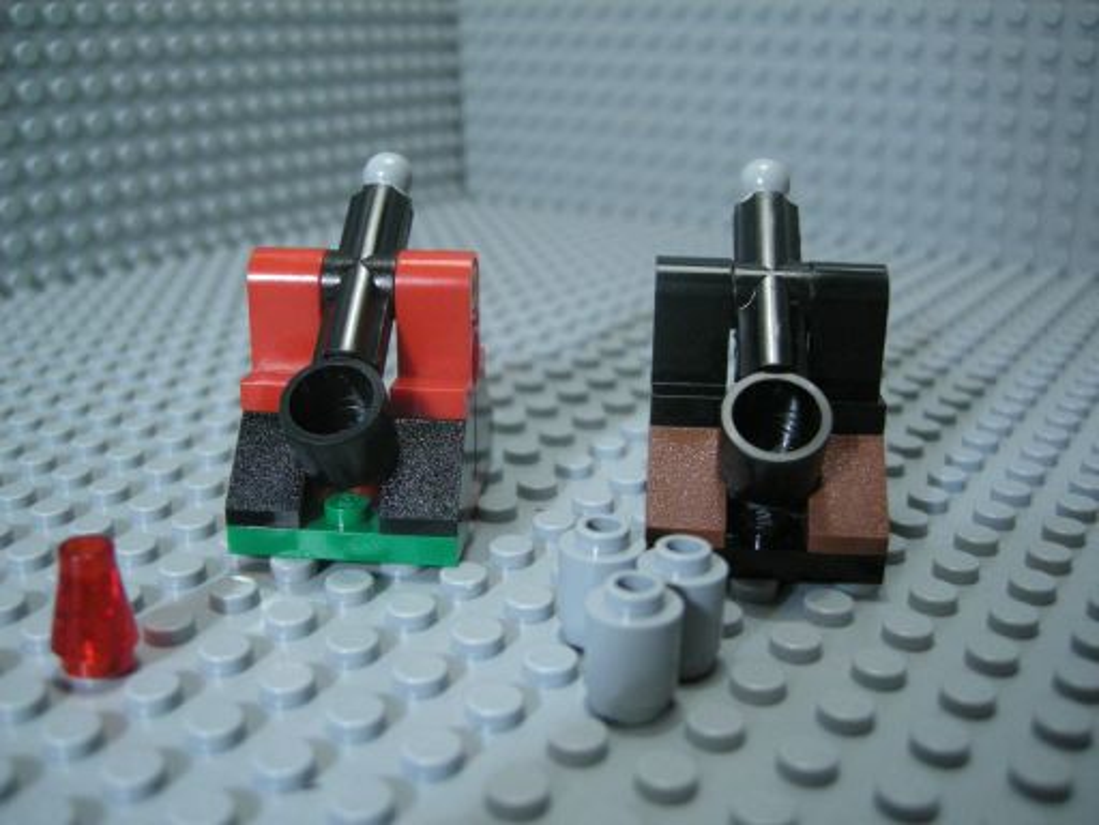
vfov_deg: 39.7
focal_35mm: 36
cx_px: 550
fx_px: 1143
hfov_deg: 51.4
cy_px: 412
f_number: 2.7
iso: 400
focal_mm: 7.5
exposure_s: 1/48.7
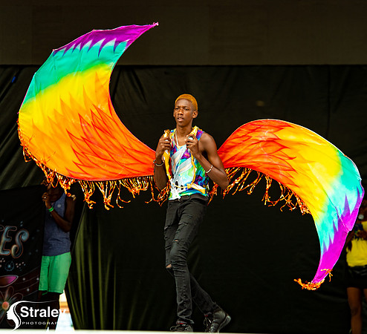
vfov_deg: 7.4
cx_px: 153
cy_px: 153
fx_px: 2569
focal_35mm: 224
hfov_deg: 8.2
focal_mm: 160
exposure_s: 1/200
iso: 160
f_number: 5.6
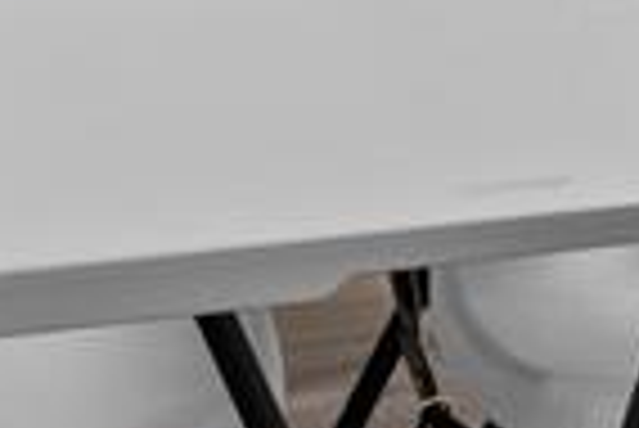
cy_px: -414
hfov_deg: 17.4
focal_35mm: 115
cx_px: 626
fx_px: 2043
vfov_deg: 10.9
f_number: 8
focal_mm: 16
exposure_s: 1/2.5
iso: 400
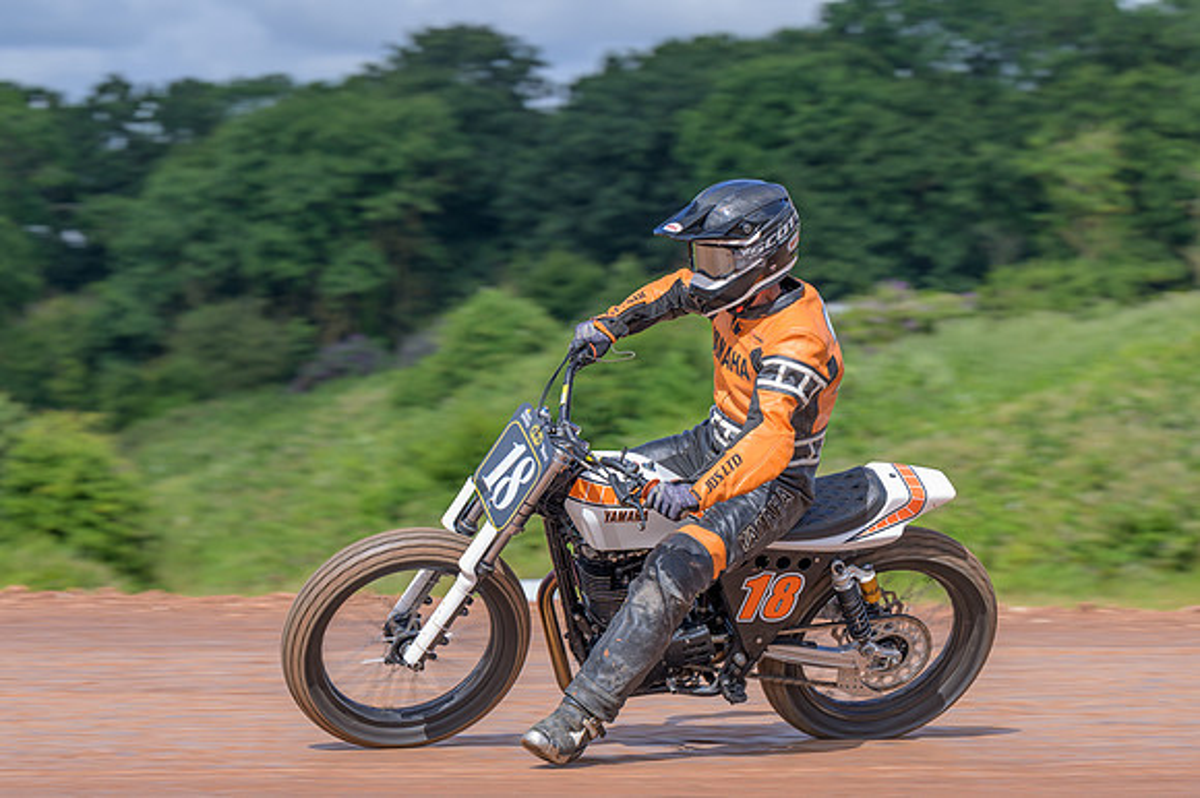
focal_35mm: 151
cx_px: 600
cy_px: 399
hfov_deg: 13.6
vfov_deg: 9.1
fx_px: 5030
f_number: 5
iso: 64
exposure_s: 1/320
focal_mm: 101
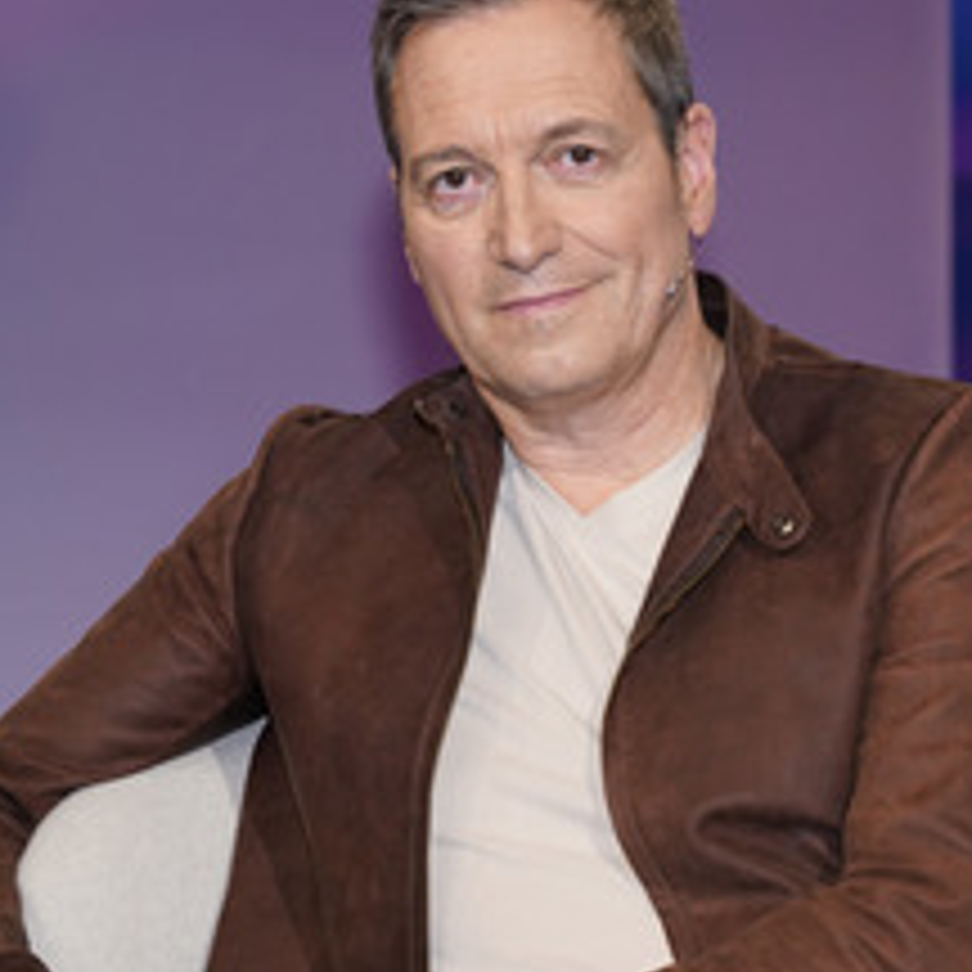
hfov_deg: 14.6
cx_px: 610
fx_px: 3780
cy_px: 531
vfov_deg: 14.6
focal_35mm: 119
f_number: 5
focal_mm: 67
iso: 1600
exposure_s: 1/160
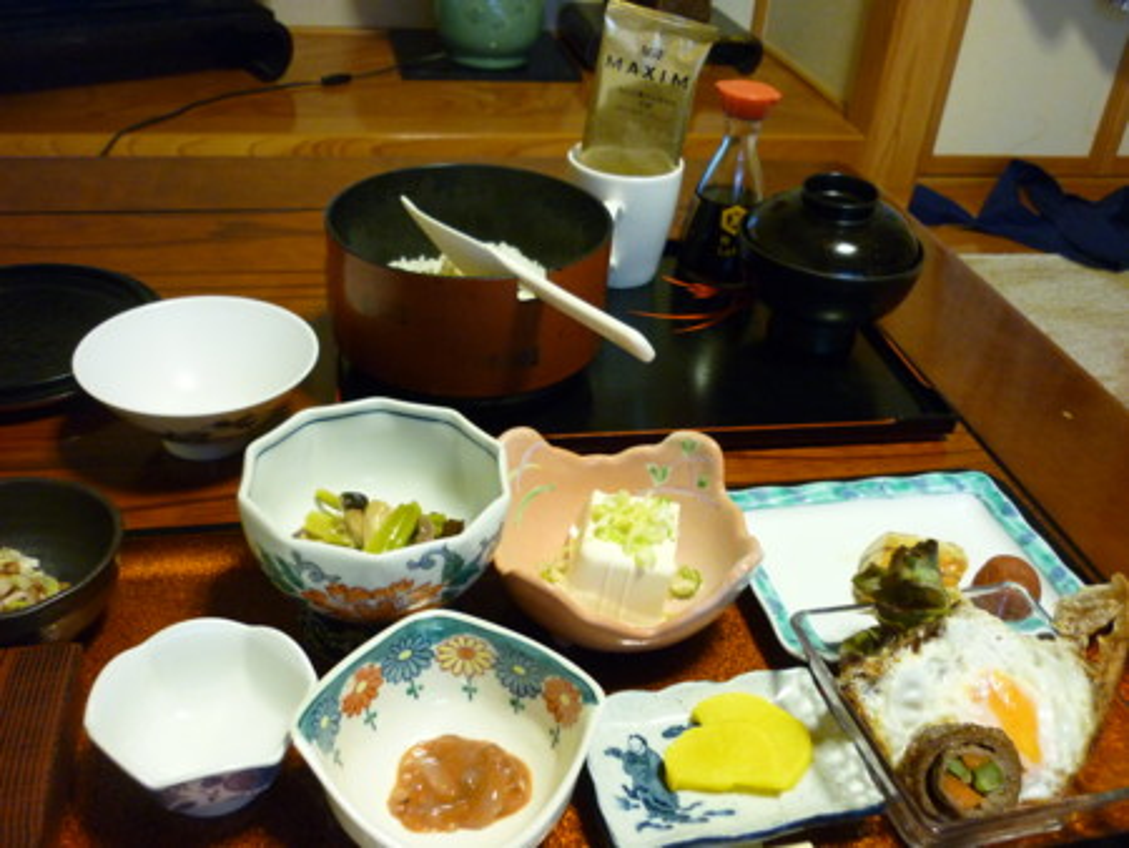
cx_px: 564
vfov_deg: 43.0
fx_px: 1077
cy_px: 424
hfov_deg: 55.3
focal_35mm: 33
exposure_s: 1/25
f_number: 2.8
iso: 400
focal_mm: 5.5
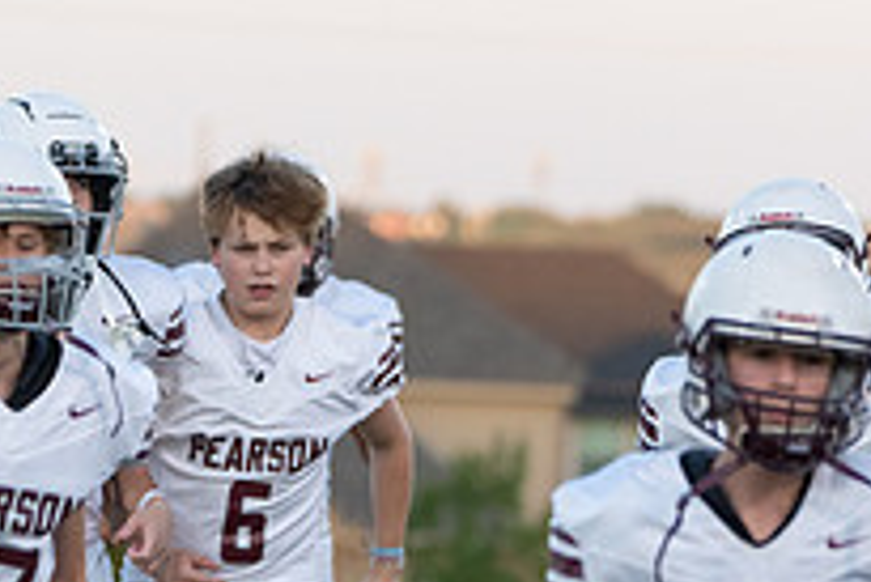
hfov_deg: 3.6
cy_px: 588
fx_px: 13897
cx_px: 514
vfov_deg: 2.4
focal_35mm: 574
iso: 1600
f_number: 5.6
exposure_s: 1/1000
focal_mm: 203
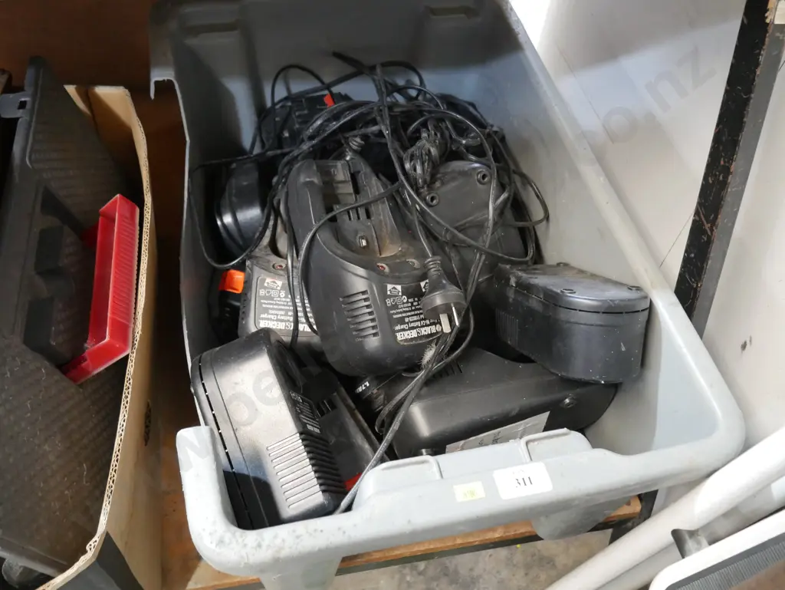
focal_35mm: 32
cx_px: 392
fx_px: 726
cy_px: 295
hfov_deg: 56.8
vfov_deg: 44.2
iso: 3200
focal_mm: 16
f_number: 3.6
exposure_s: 1/60
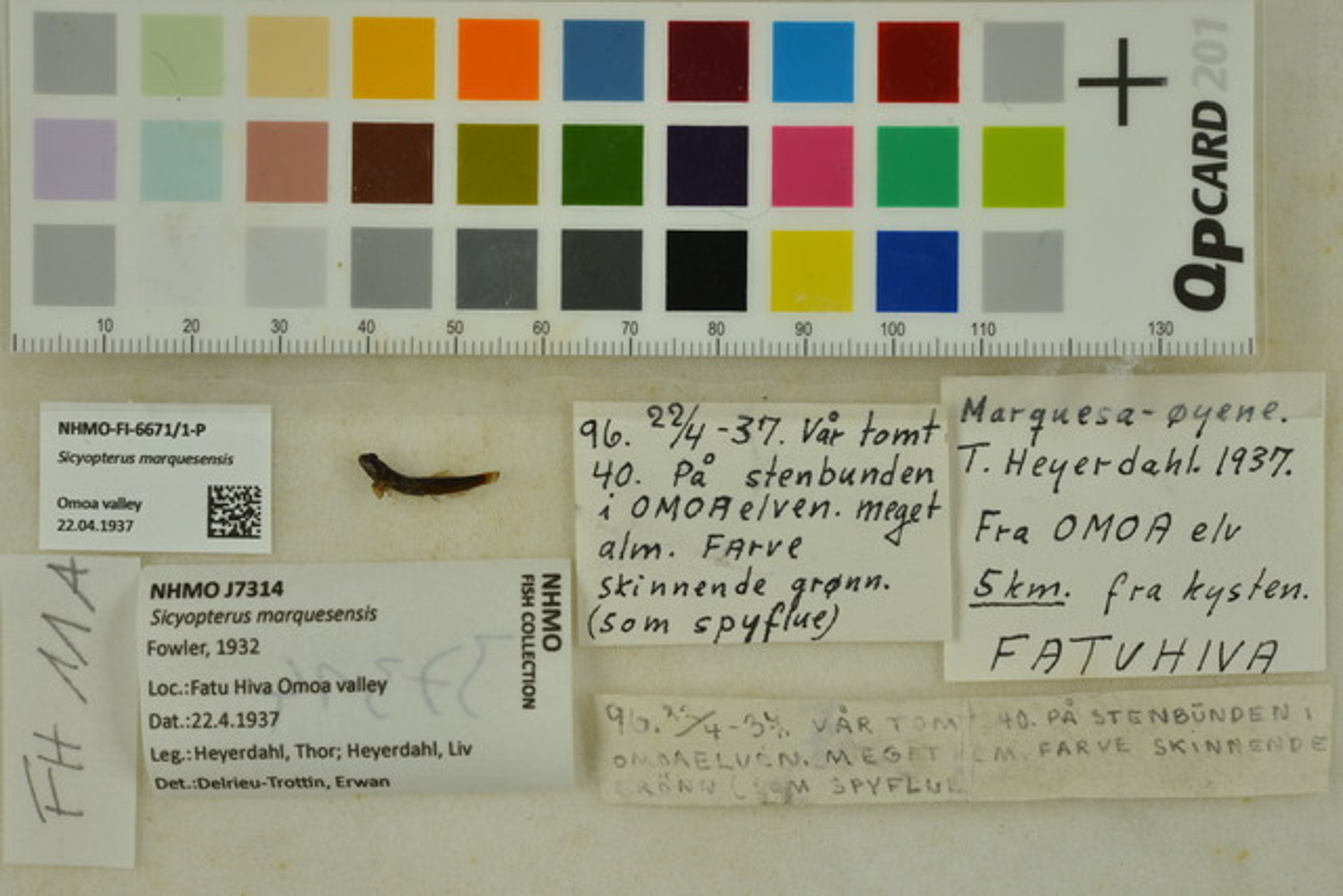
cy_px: 448
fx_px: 2239
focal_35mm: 60
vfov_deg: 22.6
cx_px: 672
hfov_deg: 33.4
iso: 800
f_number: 16
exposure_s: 1/320
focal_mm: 60
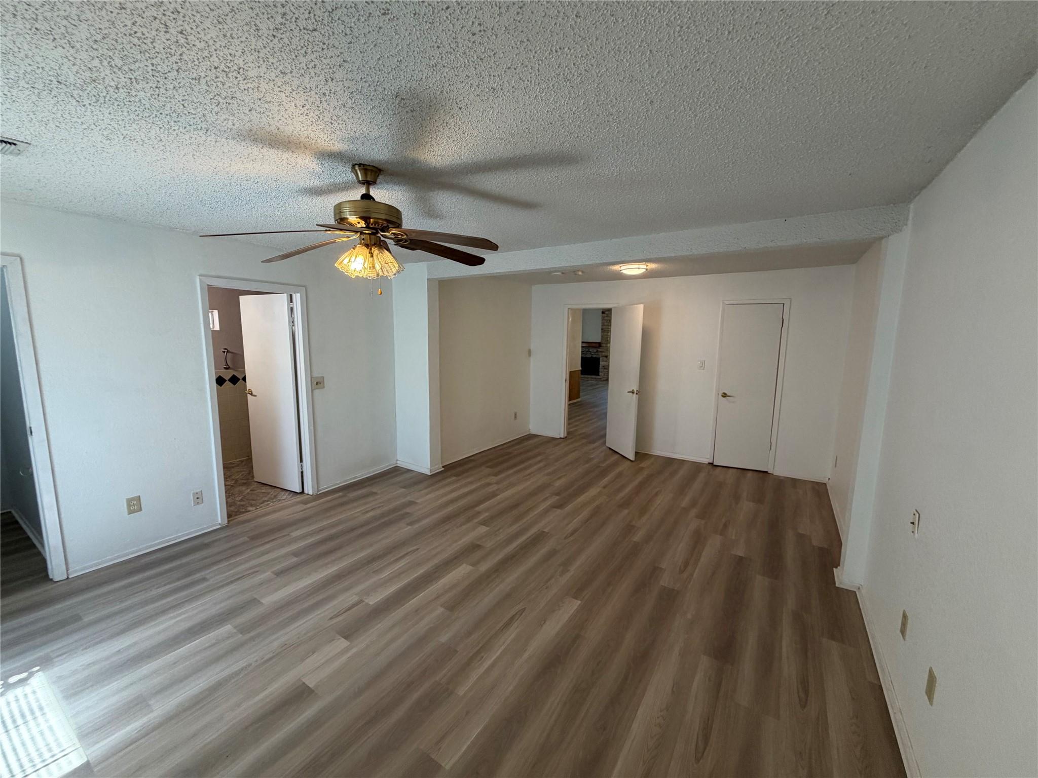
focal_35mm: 14
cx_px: 519
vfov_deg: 85.7
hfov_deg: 102.1
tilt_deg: -6.6
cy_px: 389
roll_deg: +0.5
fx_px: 420
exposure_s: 1/120
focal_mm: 2.22
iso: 160
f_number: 2.2
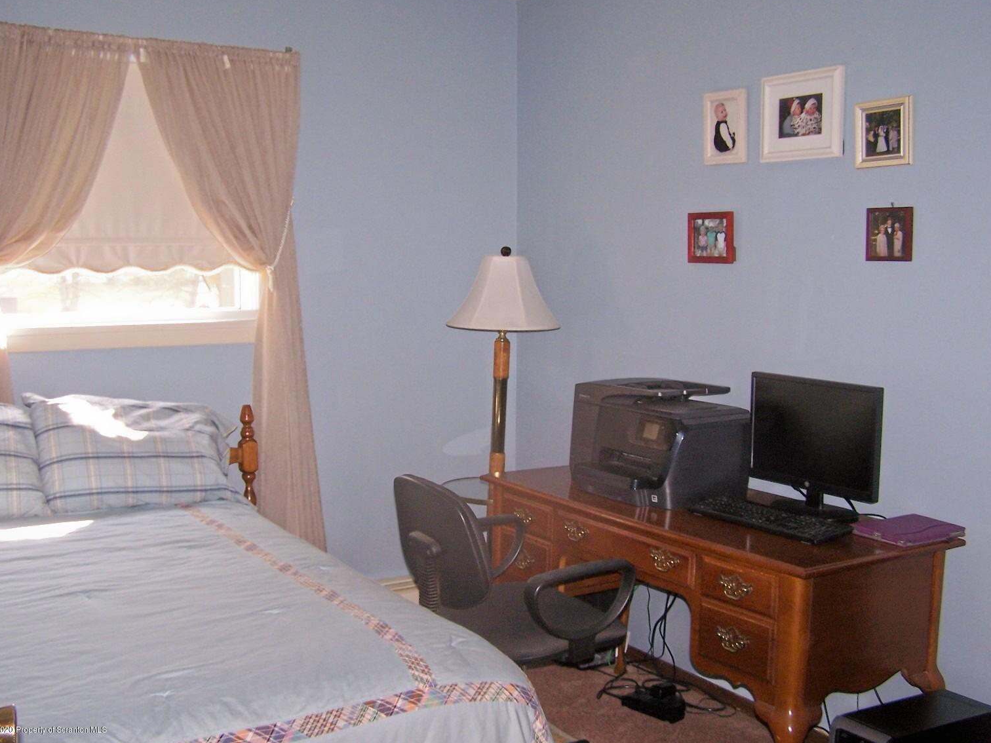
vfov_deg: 36.8
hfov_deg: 47.9
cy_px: 374
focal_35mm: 39
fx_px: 1117
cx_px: 494
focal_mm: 6.3
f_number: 2.8
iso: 140
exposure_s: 1/60
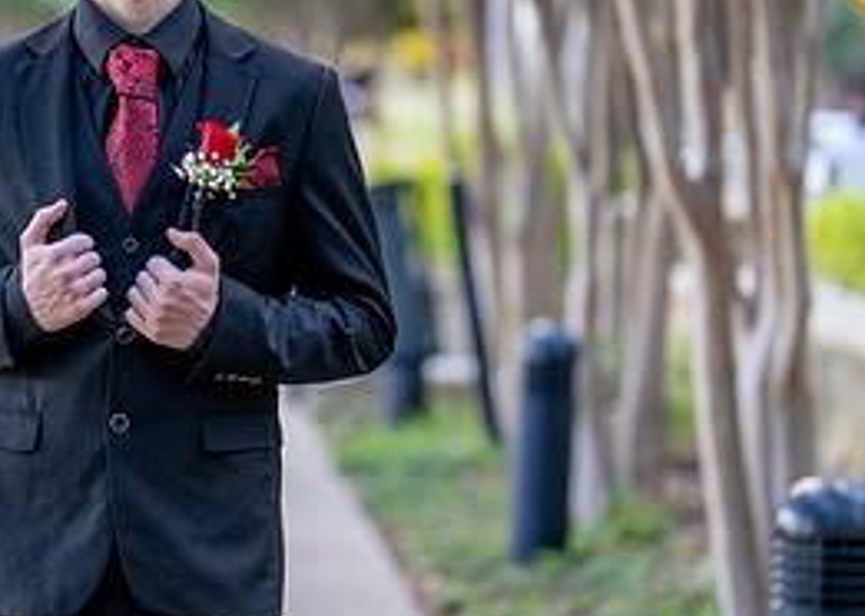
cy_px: 229
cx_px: 177
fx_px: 3437
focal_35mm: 140
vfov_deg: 10.2
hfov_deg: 14.3
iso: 160
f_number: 1.2
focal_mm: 50
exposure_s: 1/320
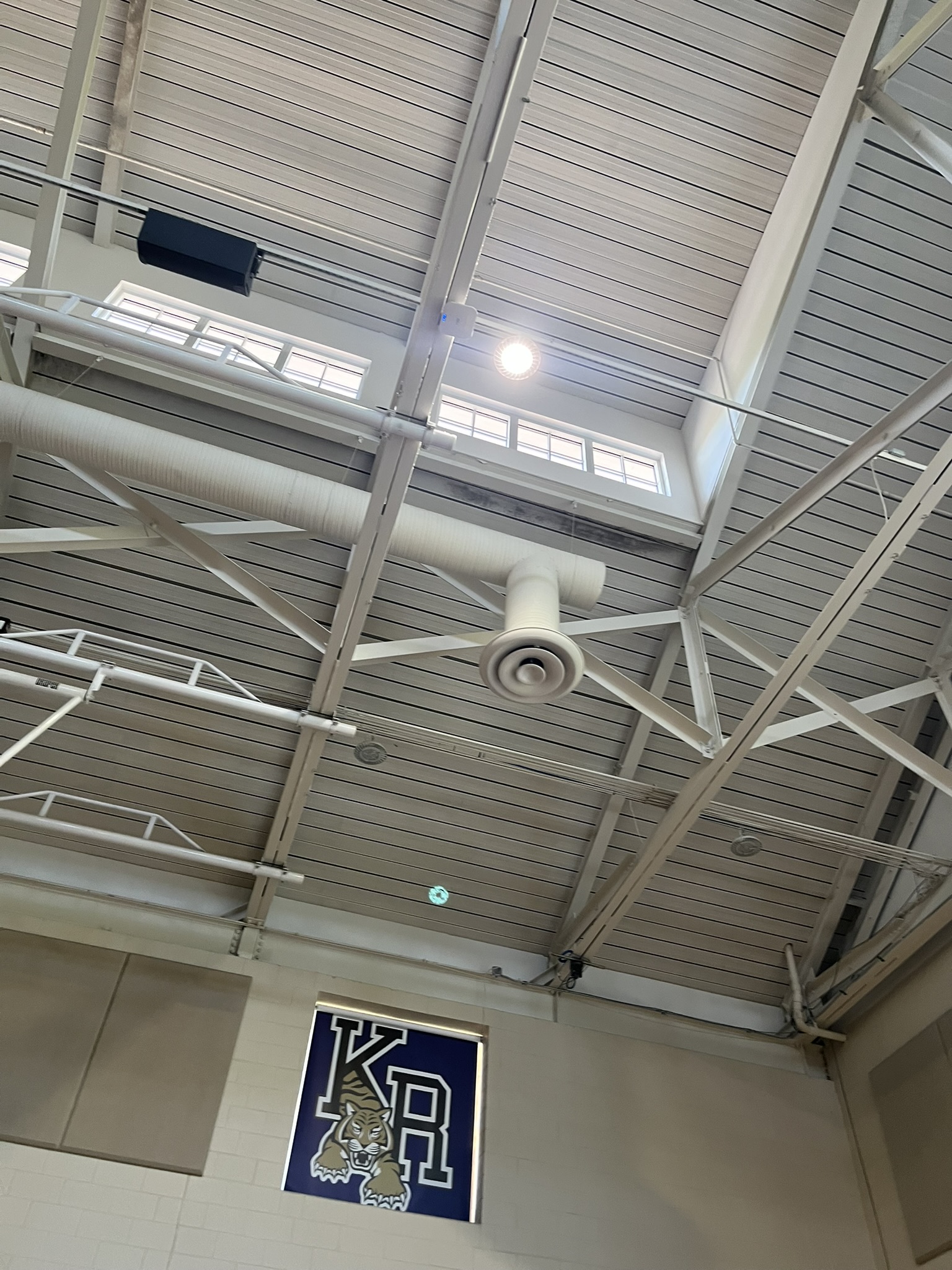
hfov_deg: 53.1
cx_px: 476
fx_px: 953
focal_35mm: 26
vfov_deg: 67.3
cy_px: 635
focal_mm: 5.1
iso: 125
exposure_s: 1/60
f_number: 1.6
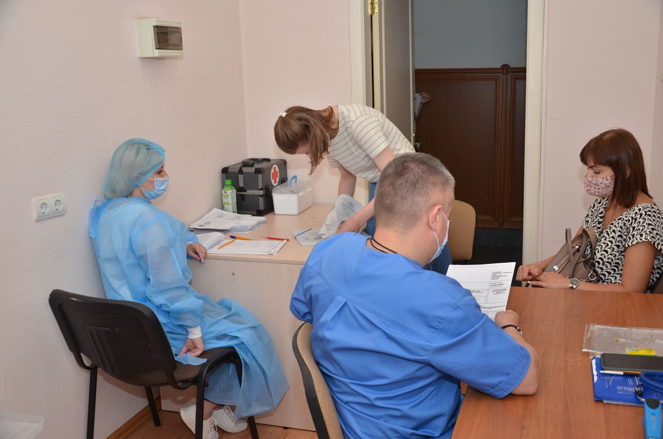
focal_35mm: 38
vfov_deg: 35.3
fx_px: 689
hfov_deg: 51.4
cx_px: 332
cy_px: 220
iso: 500
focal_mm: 25
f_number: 4
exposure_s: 1/250
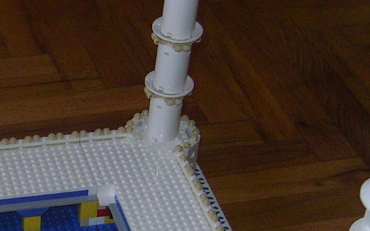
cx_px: -7
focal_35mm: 110
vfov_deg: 11.7
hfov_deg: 18.4
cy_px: 251
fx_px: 1109
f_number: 2.8
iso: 100
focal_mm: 5.6
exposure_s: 1/30
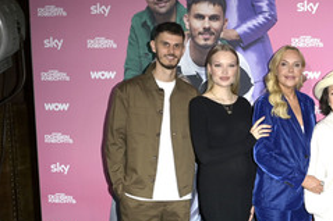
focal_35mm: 49
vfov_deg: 27.0
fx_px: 453
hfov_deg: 38.7
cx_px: 270
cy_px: 171
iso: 400
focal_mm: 26
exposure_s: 1/200
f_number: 5
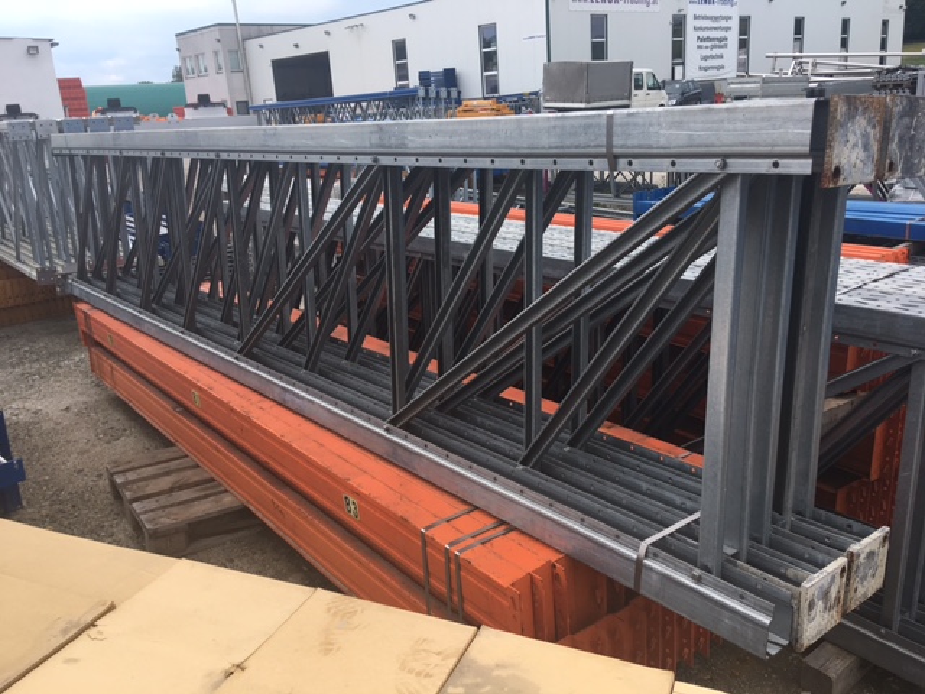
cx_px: 462
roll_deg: +4.0
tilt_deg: -17.2
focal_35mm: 29
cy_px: 347
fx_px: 775
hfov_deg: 61.7
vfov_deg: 48.2
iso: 25
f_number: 2.2
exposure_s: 1/646
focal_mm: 4.15
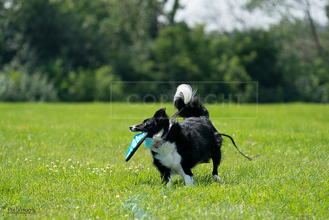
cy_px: 110
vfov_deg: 4.5
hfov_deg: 6.7
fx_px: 2812
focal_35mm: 308
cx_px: 161
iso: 1250
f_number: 5.6
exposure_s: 1/4000
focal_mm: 295
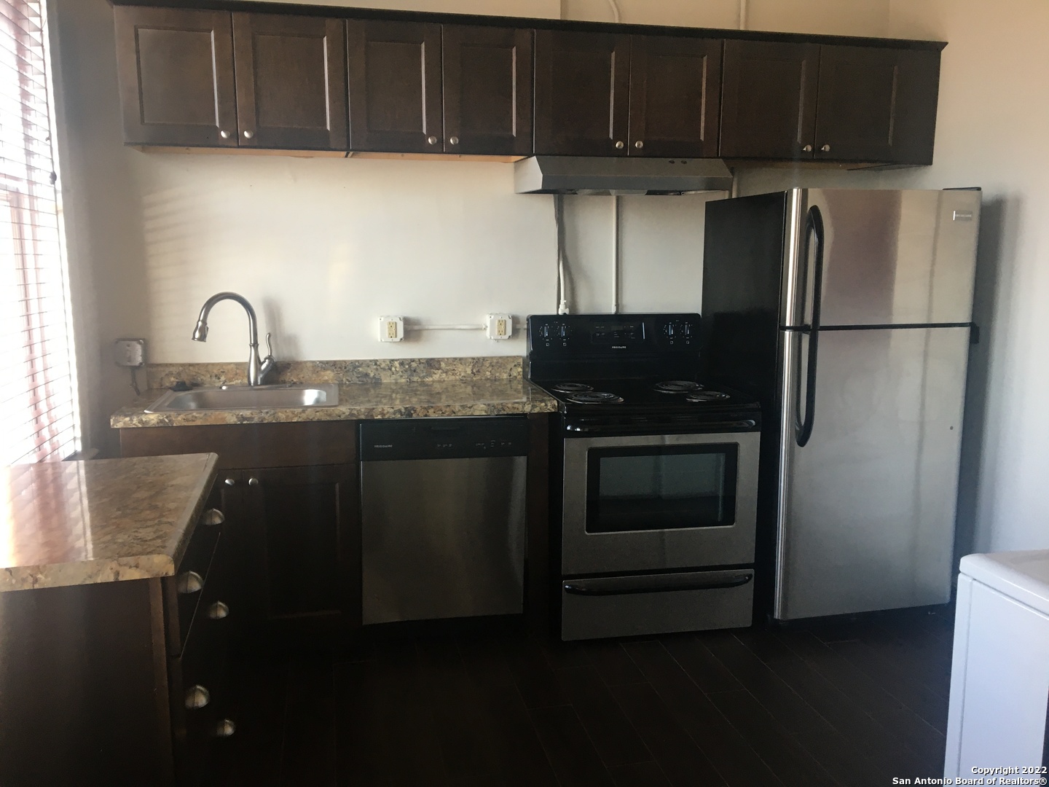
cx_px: 524
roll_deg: -0.2
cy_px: 394
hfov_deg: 61.7
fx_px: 879
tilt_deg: -6.7
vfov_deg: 48.2
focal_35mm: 29
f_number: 2.2
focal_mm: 4.15
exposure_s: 1/30
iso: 64
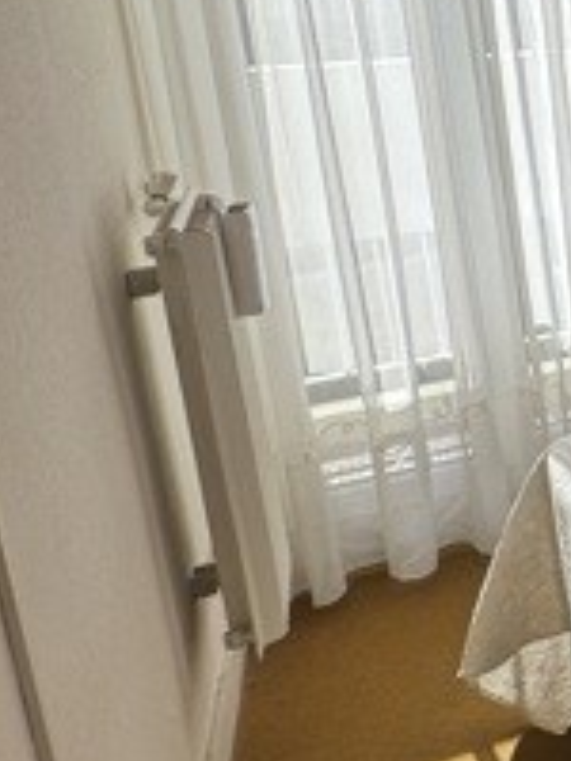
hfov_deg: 15.7
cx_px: 1317
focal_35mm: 56
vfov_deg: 33.5
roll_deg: -0.5
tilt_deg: -12.8
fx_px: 1232
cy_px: 171
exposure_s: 1/418
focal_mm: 2.22
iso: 40
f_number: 2.2
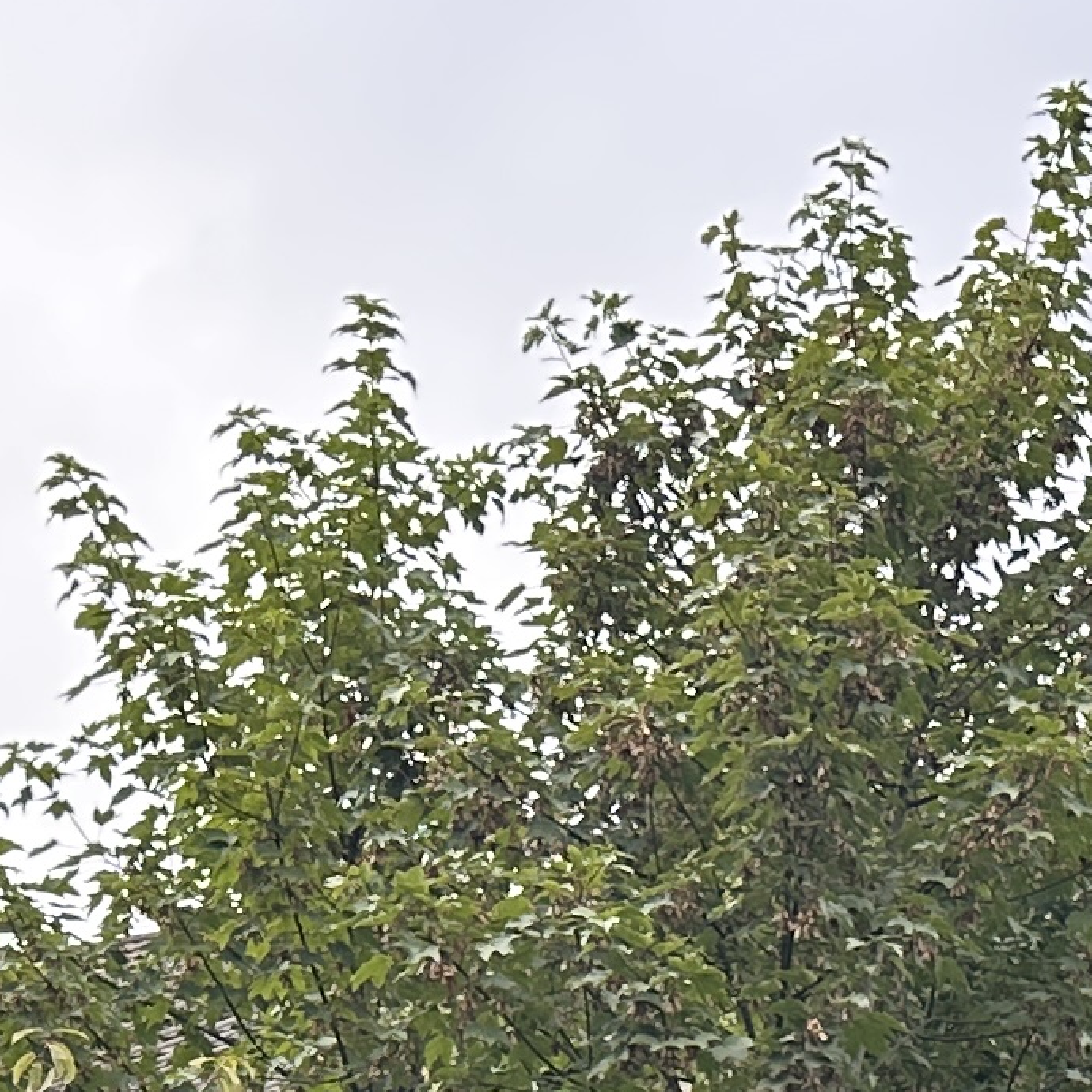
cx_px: 1007
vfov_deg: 12.3
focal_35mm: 124
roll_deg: +0.0
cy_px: 2219
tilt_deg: +6.8
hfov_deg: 13.9
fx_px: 4426
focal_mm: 6.86
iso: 80
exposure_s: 1/577
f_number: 1.78
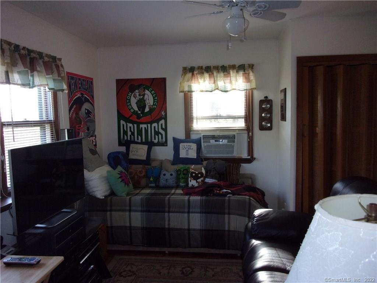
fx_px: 305
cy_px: 142
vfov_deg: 49.7
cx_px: 188
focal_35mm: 28
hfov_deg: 63.4
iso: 250
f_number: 3.9
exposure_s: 1/34
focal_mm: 5.1
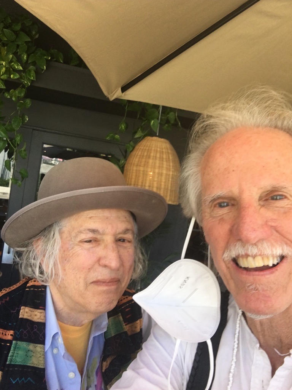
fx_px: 349
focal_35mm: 31
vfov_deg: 58.4
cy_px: 195
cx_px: 146
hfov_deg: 45.4
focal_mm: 2.65
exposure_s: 1/123
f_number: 2.2
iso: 32
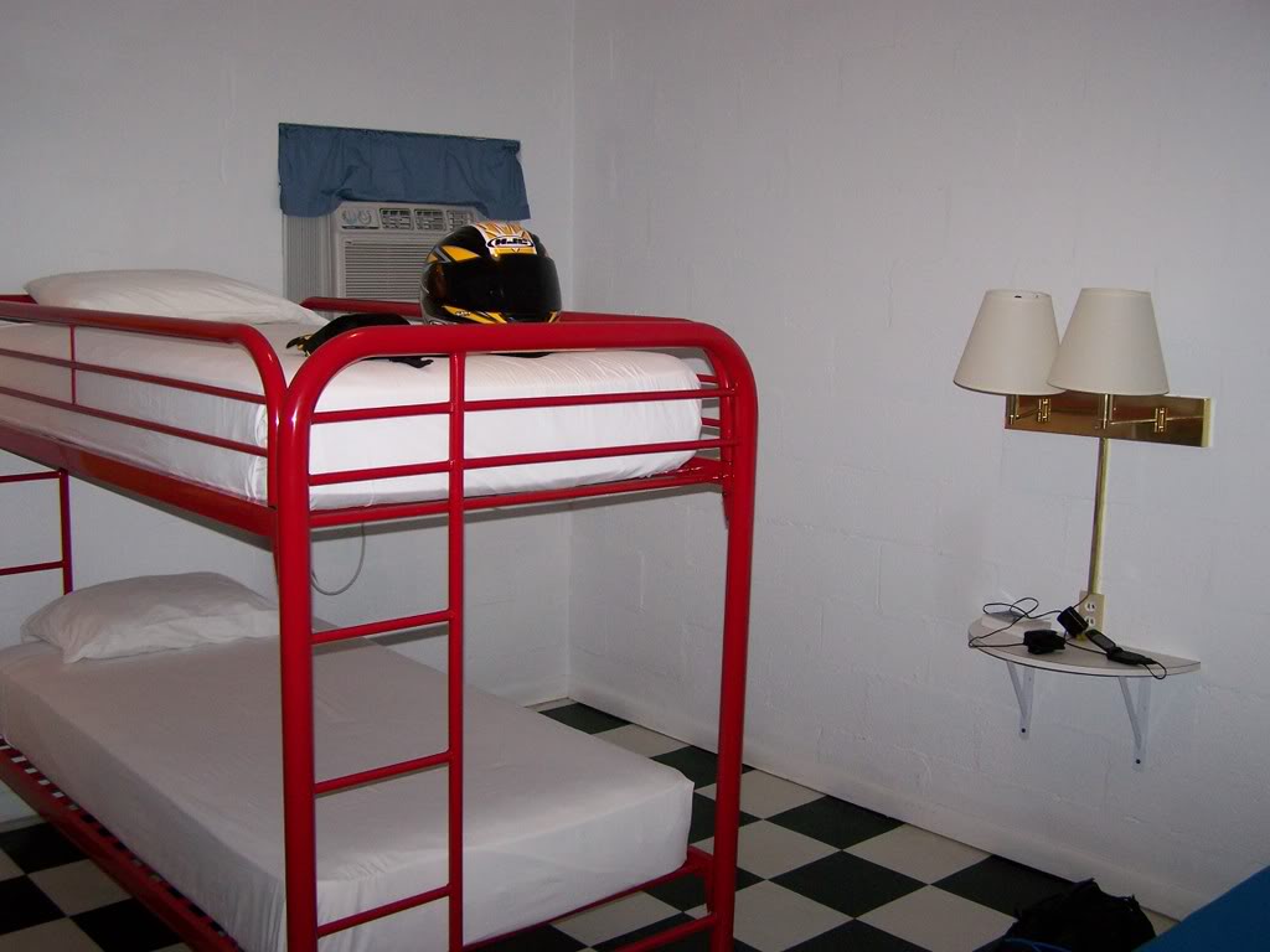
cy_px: 476
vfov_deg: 37.7
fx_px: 1394
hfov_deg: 49.0
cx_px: 635
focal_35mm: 38
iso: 160
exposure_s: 1/60
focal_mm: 6.3
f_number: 2.8
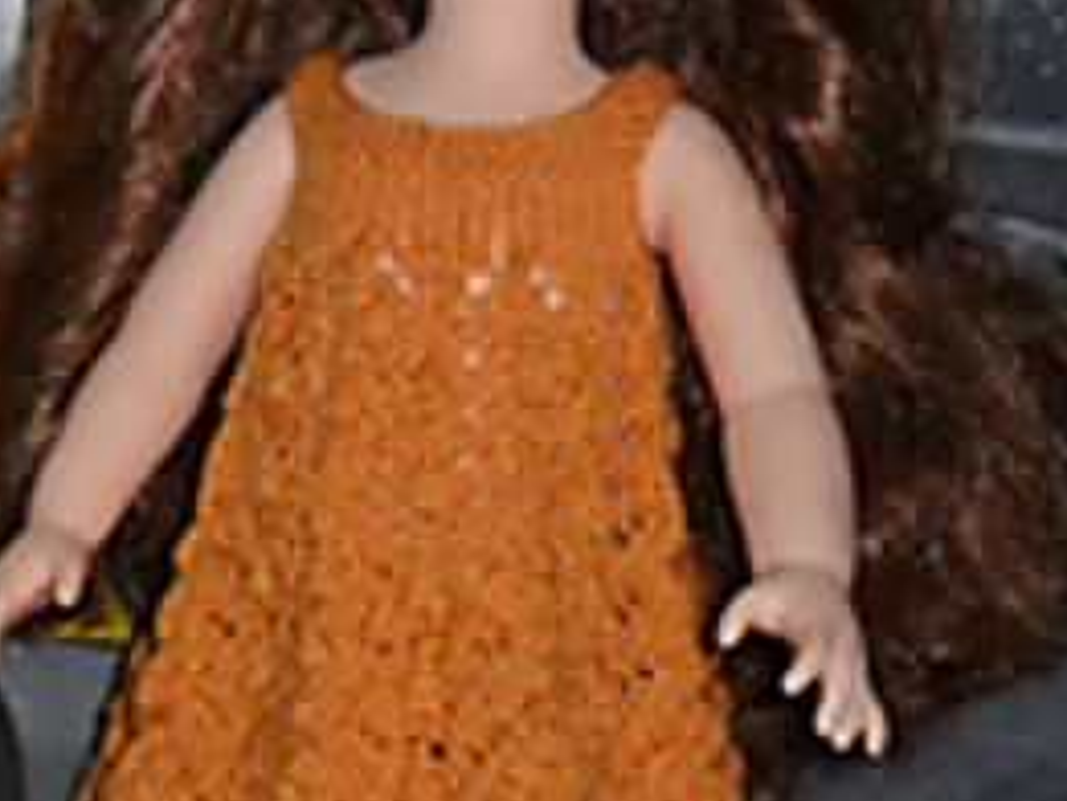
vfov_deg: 13.7
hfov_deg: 17.8
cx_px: 33
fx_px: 3331
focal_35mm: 108
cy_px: 441
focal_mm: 7.8
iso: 240
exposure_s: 1/45
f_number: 11.3
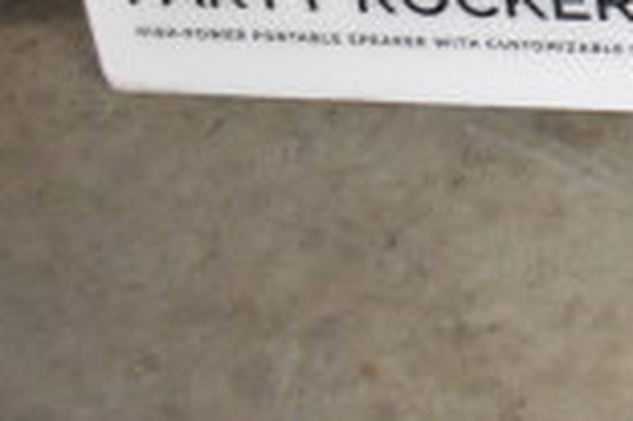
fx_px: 2073
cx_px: 1217
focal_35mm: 118
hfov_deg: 14.7
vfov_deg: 10.9
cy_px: -296
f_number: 3.8
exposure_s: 1/30
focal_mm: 20
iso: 1100
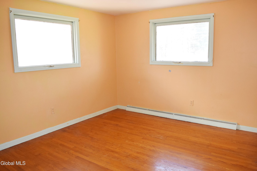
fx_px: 193
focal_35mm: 27
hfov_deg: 67.4
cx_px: 128
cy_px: 86
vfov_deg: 47.9
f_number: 5
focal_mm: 18
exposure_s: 1/100
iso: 800
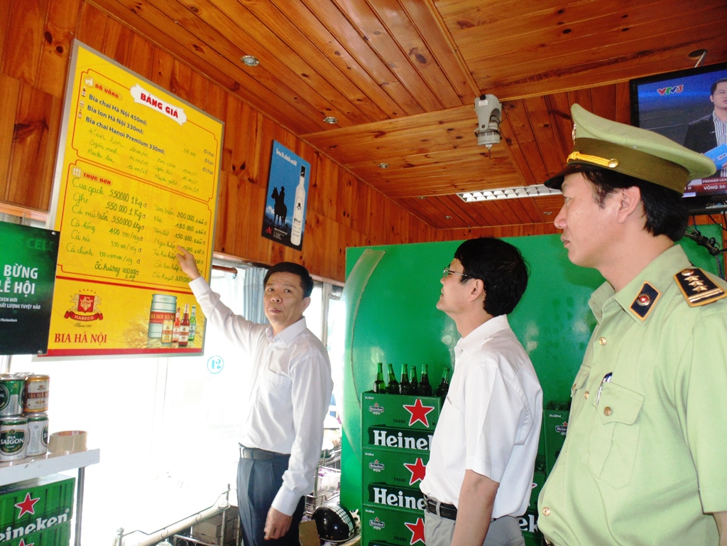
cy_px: 273
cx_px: 364
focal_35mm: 22
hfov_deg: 76.4
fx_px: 462
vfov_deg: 61.1
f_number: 3.1
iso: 200
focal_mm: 4
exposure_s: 1/30
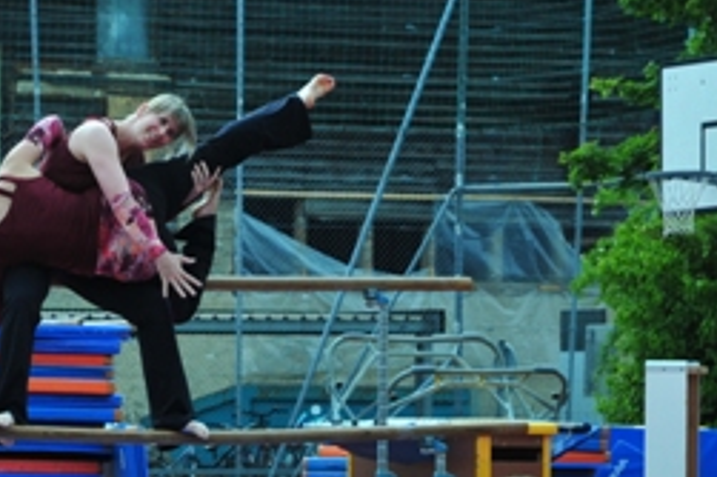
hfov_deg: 7.7
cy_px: 321
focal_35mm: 268
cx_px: 109
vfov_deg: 5.1
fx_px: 5334
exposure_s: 1/2000
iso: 400
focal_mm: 70
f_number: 4.5
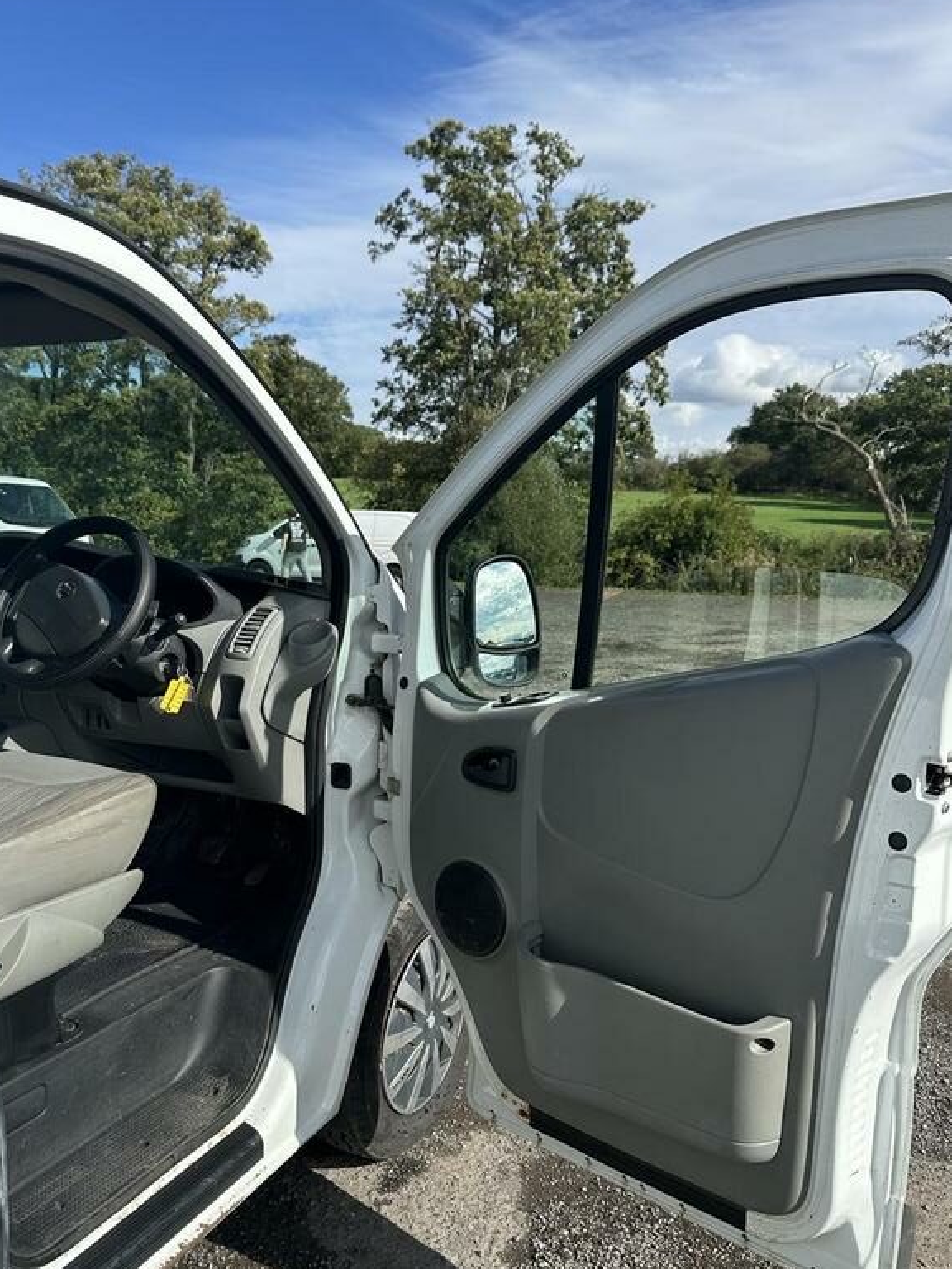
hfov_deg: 49.6
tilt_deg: -8.3
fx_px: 1027
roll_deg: -0.6
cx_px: 413
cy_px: 696
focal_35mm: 28
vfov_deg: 63.3
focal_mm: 6.86
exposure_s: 1/4184
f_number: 1.78
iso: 80
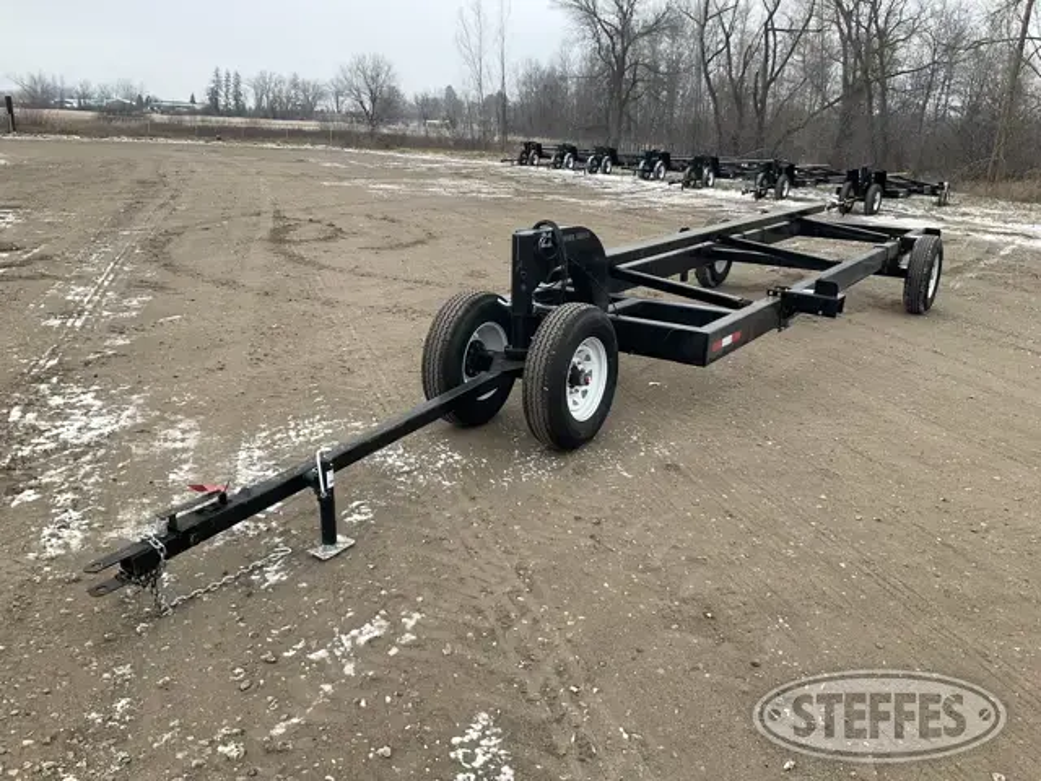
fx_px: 872
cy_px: 390
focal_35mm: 29
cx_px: 520
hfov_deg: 61.7
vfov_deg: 48.2
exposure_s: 1/269
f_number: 1.8
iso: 25
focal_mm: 3
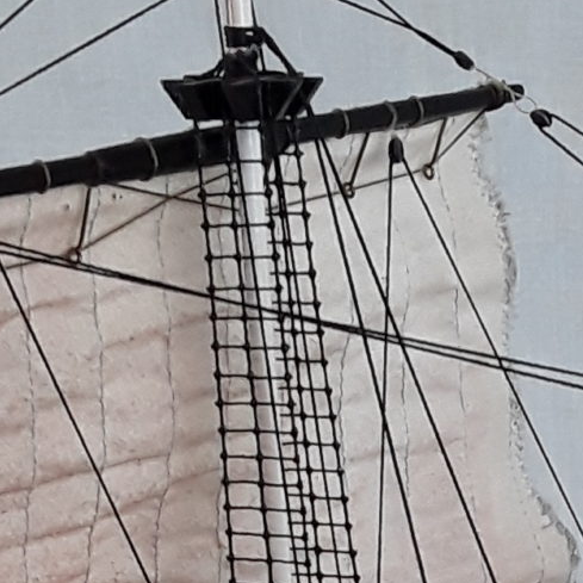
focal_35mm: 125
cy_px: 961
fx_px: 2382
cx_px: 458
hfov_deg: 13.9
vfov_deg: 13.0
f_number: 1.9
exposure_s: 1/100
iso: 64
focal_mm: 2.91
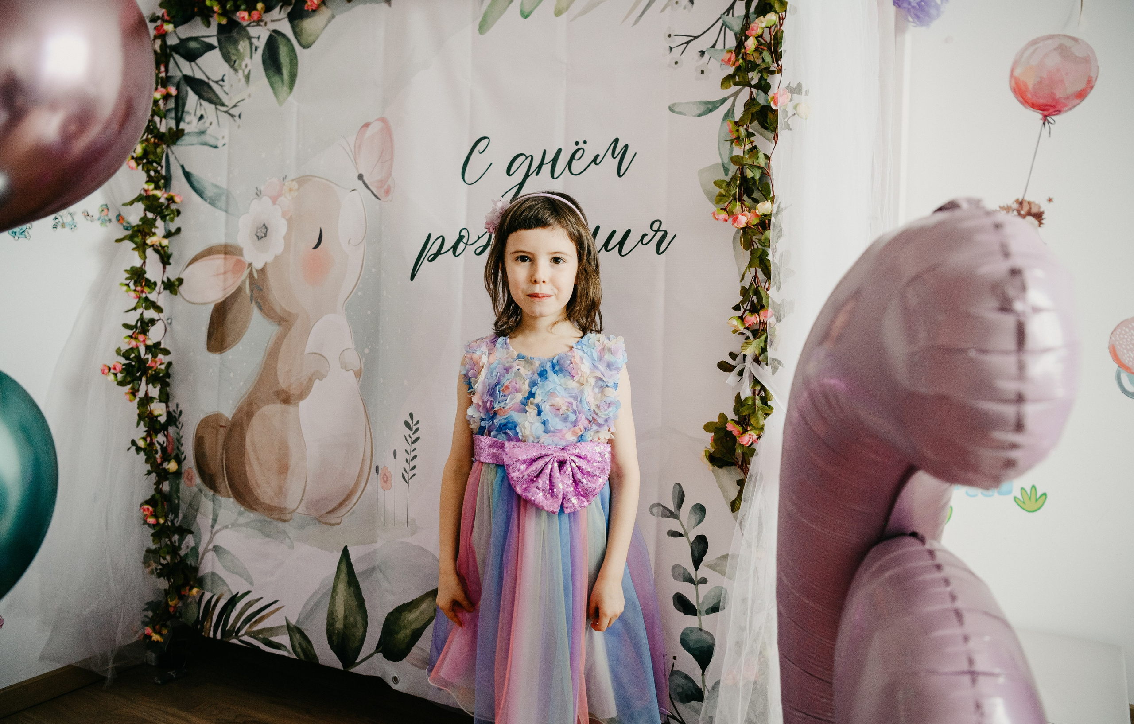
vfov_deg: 42.0
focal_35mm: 30
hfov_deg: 62.0
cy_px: 390
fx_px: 943
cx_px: 549
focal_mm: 29
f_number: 3.2
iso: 1000
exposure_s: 1/250
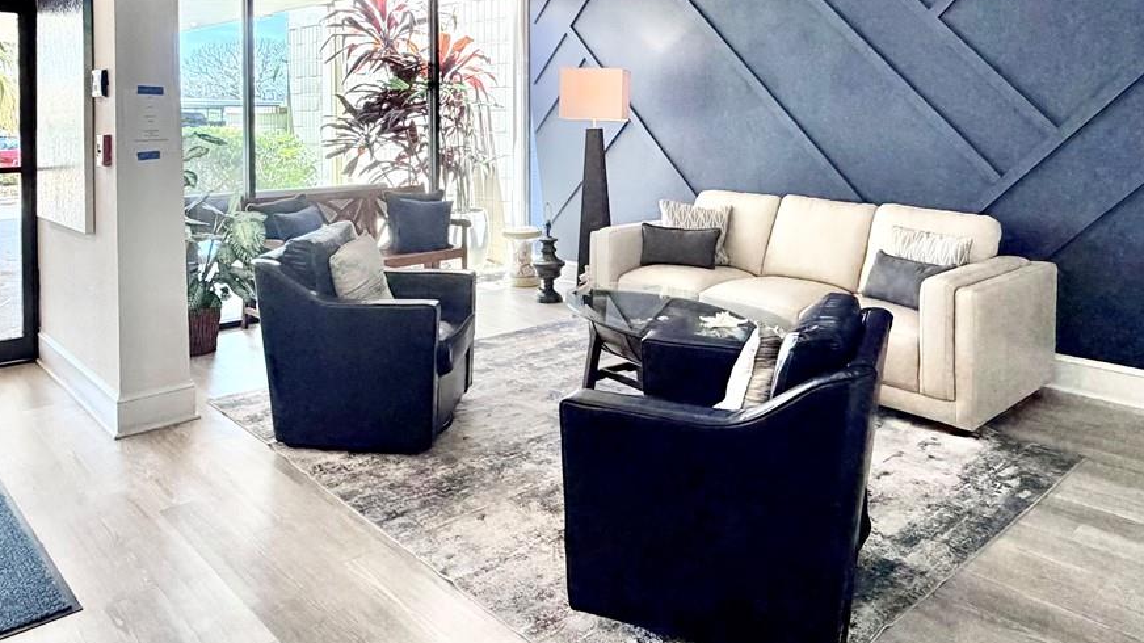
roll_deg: +0.3
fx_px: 849
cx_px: 558
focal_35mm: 28
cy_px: 127
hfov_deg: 67.9
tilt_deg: -1.3
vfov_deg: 39.8
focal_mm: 2.22
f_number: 2.2
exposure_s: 1/104
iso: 320
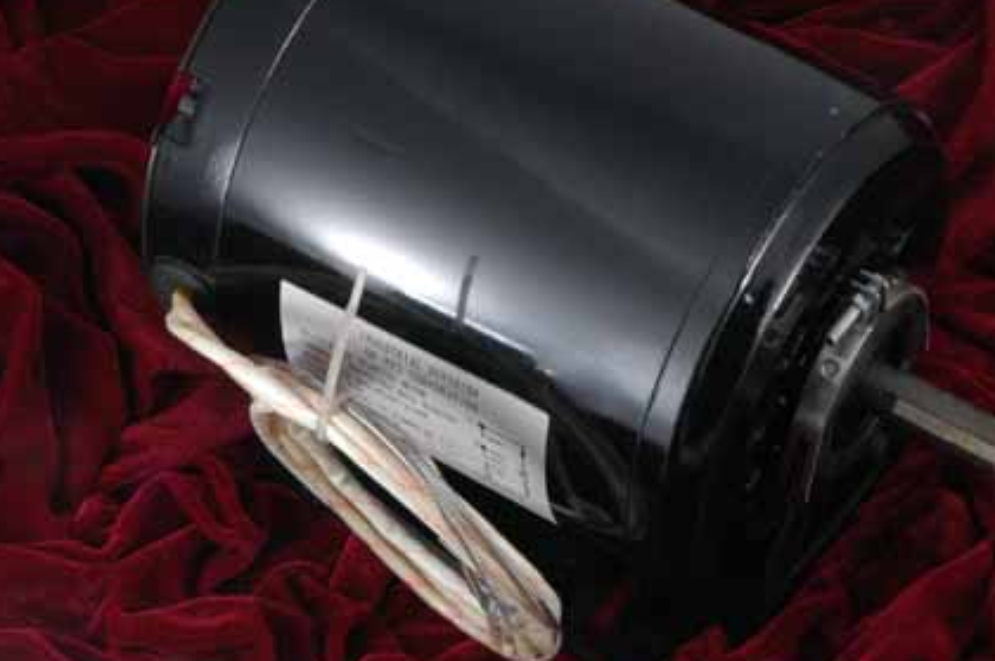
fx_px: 3313
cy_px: 255
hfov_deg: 17.1
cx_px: 547
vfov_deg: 11.4
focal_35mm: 120
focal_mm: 56
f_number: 20
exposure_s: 1/10
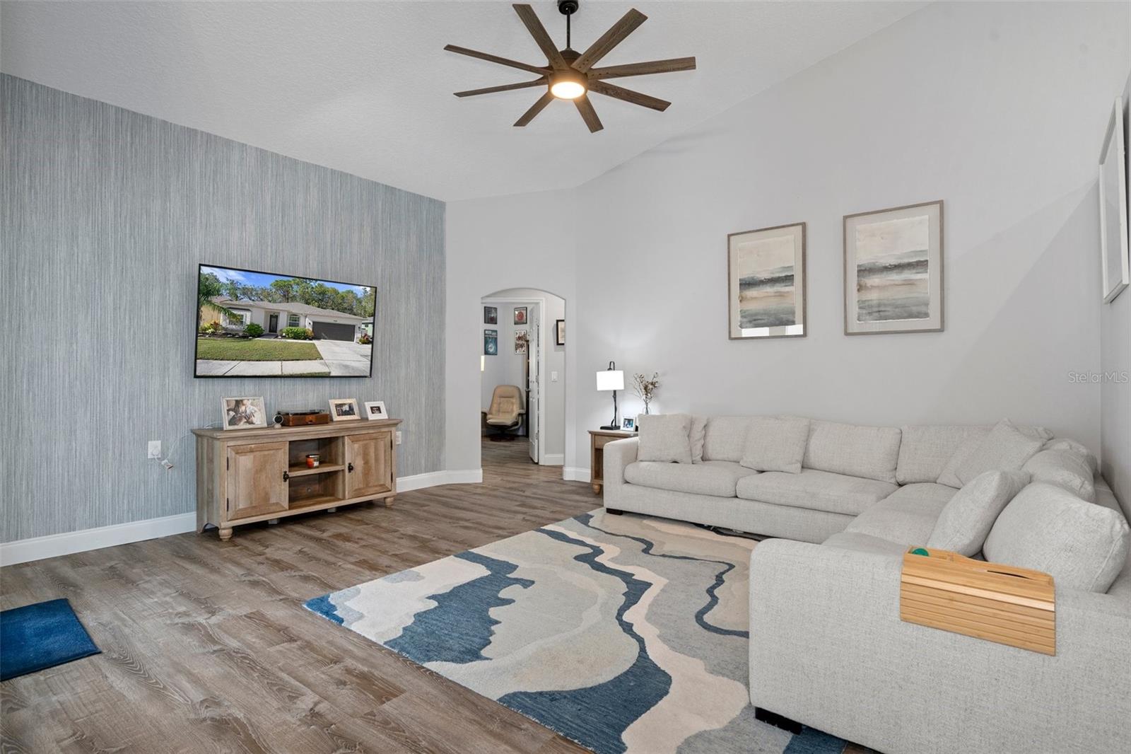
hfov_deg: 90.0
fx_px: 565
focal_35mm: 18
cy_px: 377
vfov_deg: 67.4
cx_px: 566
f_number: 8
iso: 320
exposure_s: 1/2
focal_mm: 18
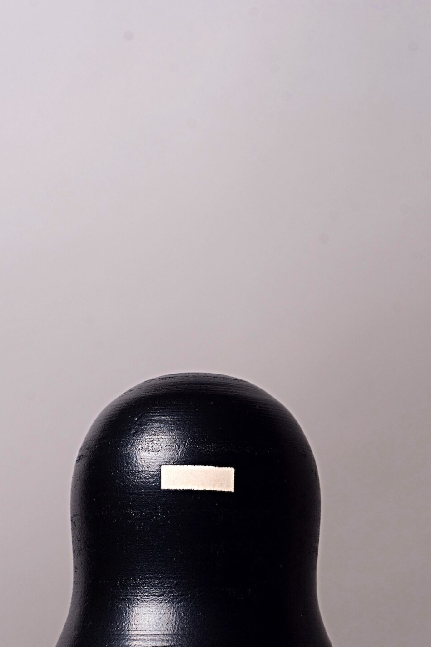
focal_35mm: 90
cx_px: 263
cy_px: 464
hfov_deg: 15.2
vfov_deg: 22.5
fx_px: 1615
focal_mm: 50
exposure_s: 1/60
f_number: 7.1
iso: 200
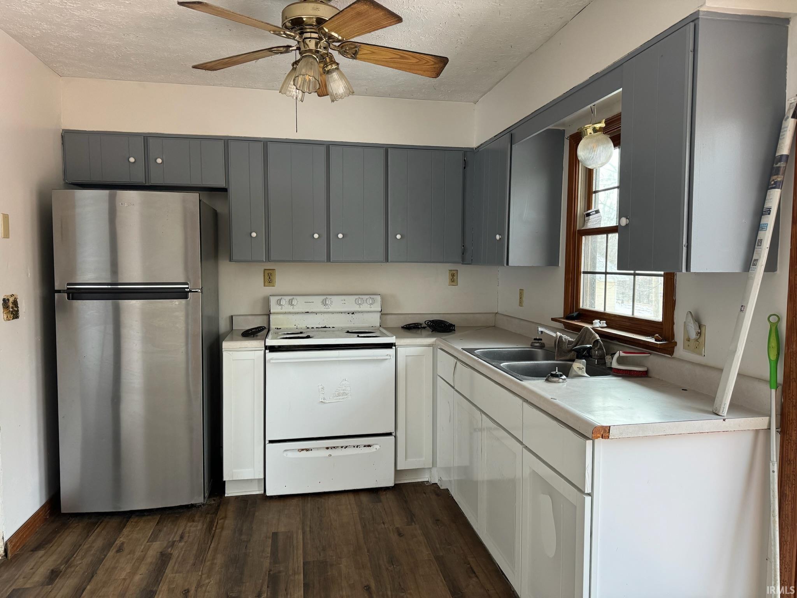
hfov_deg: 71.6
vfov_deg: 56.8
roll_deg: -0.6
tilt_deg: -3.5
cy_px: 299
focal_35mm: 24
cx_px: 398
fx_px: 553
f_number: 1.78
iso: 200
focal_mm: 6.86
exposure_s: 1/121
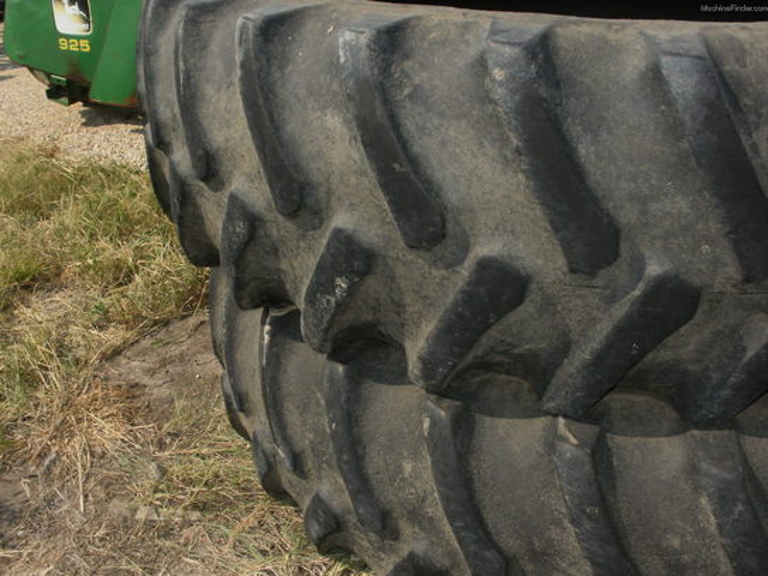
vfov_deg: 39.7
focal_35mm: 36
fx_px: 799
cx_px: 384
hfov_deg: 51.4
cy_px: 288
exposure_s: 1/1000
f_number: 5.6
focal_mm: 6.3
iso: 100
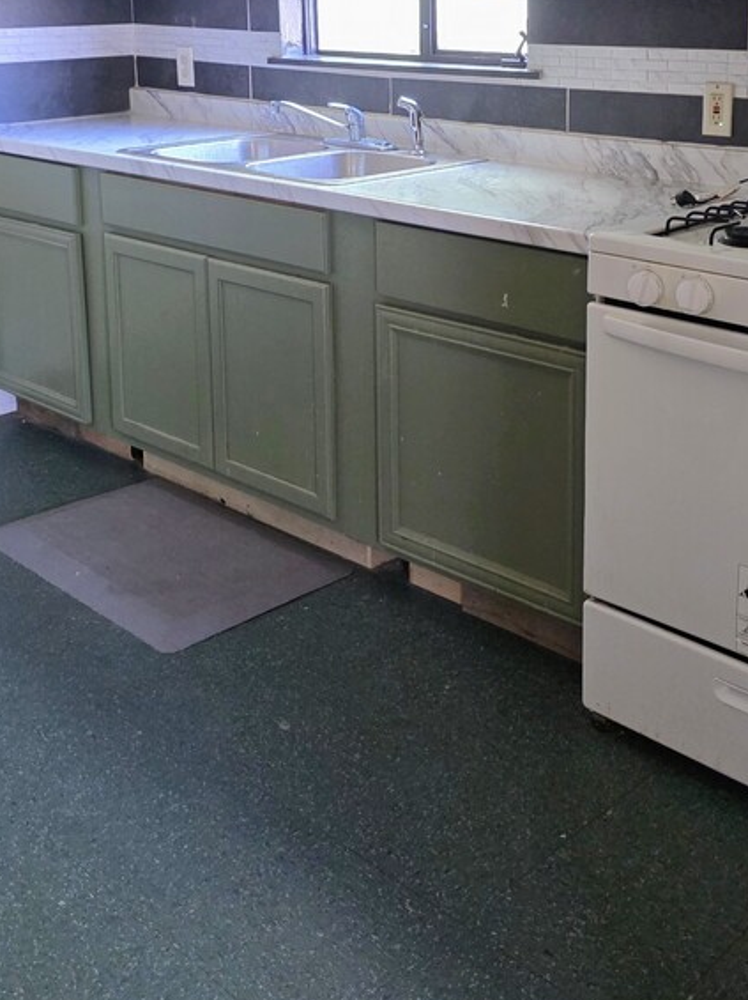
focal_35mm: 44
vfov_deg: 41.4
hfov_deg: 32.7
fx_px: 1269
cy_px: 227
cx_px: 453
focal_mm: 6.3
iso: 500
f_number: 1.7
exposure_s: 1/120
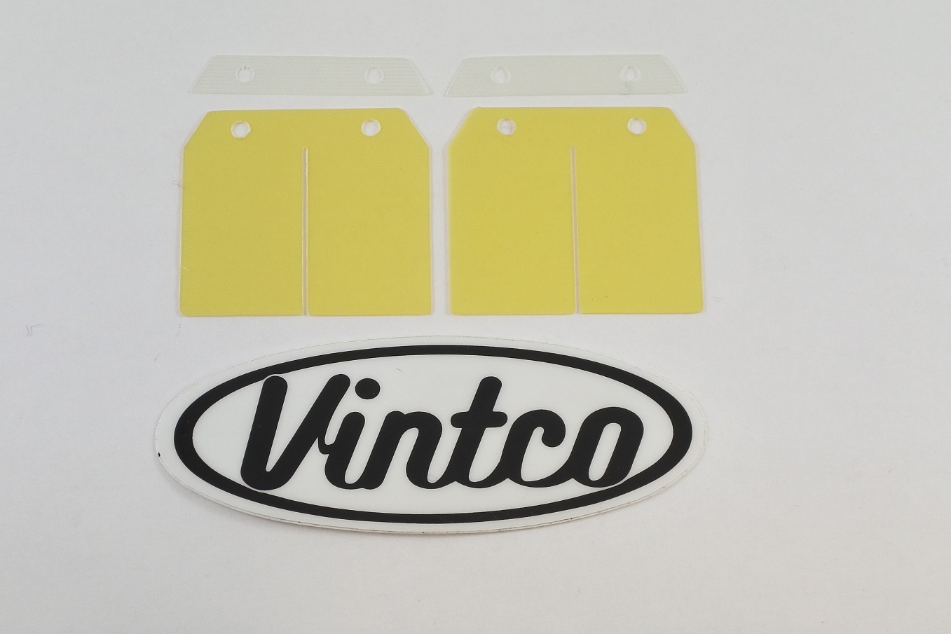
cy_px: 288
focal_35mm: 43
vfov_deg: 31.2
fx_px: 1136
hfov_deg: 45.4
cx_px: 437
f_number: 4
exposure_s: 1/200
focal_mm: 14
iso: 400
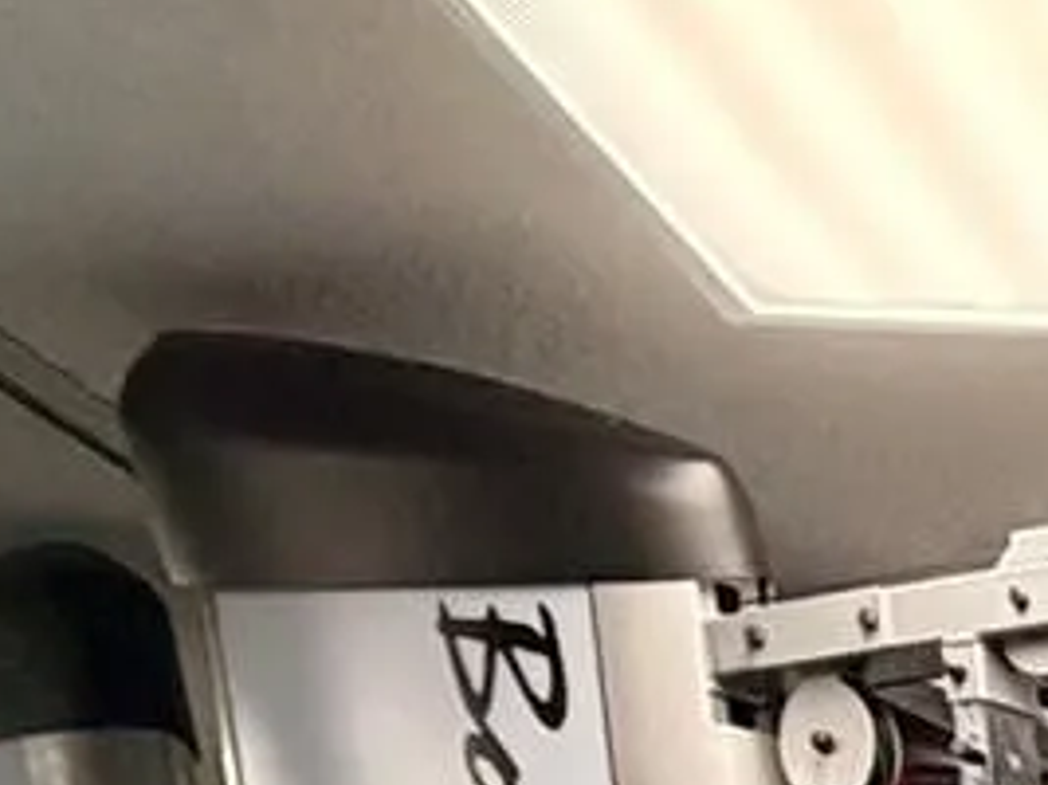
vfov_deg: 12.2
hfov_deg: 16.0
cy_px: 2100
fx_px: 2542
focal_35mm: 84
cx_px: 2292
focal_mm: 2.22
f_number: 2.2
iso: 250
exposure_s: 1/60
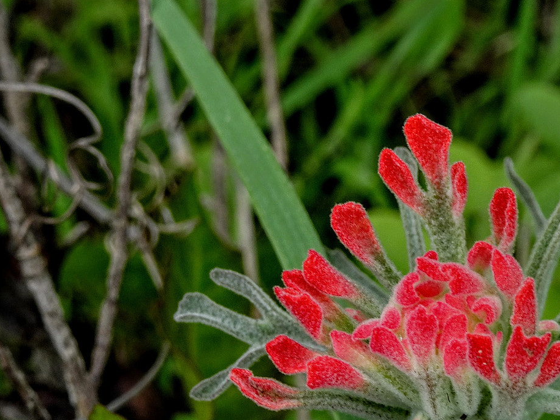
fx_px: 1926
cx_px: 489
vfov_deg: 12.5
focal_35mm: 119
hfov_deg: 16.4
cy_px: 249
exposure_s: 1/125
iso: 80
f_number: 4.5
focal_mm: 11.66
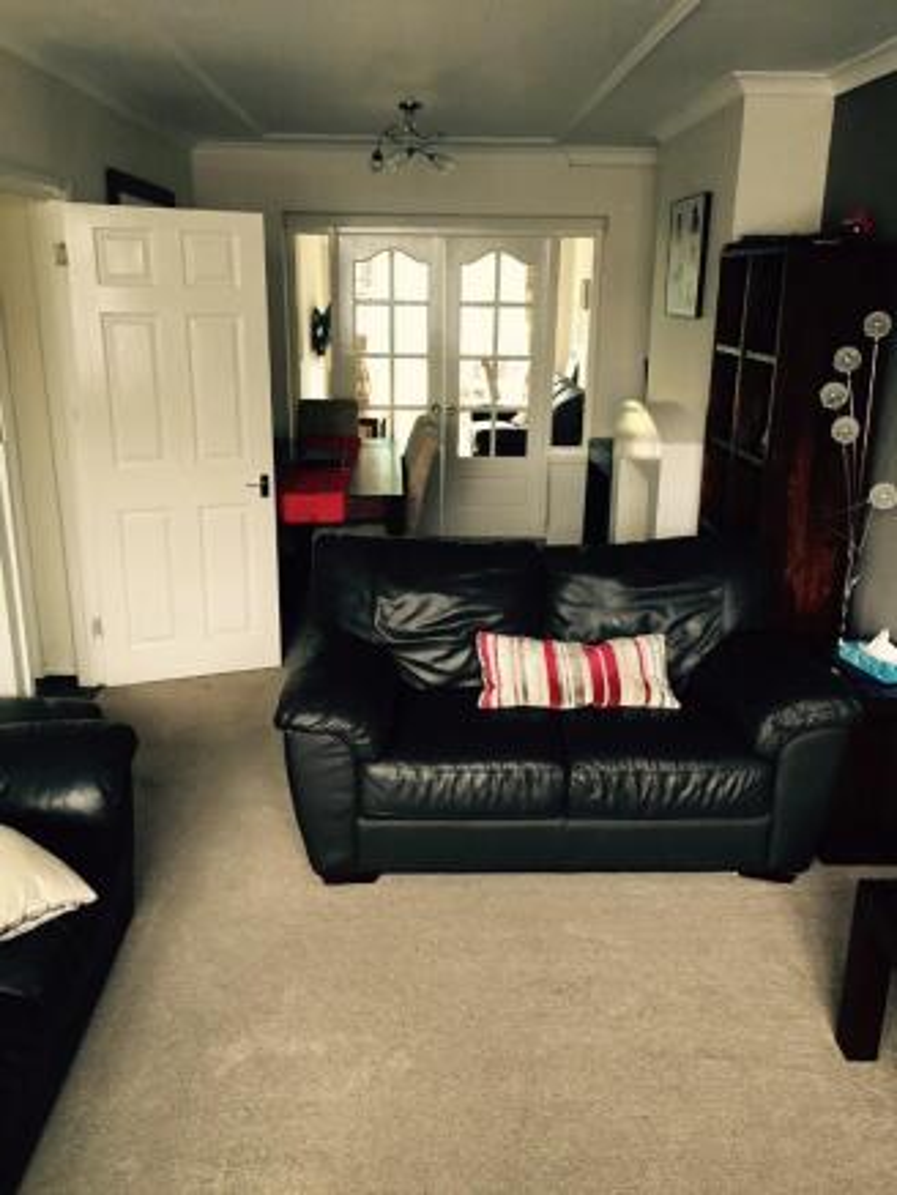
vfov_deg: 61.6
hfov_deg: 48.2
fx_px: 1001
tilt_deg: -16.7
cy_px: 598
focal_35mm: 29
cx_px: 448
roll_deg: -0.8
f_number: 2.2
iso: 100
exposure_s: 1/30
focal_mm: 4.15
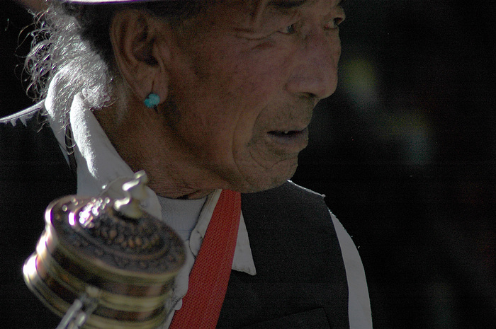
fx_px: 6193
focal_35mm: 450
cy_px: 164
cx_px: 248
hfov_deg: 4.6
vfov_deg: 3.0
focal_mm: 300
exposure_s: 1/1600
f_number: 5.6
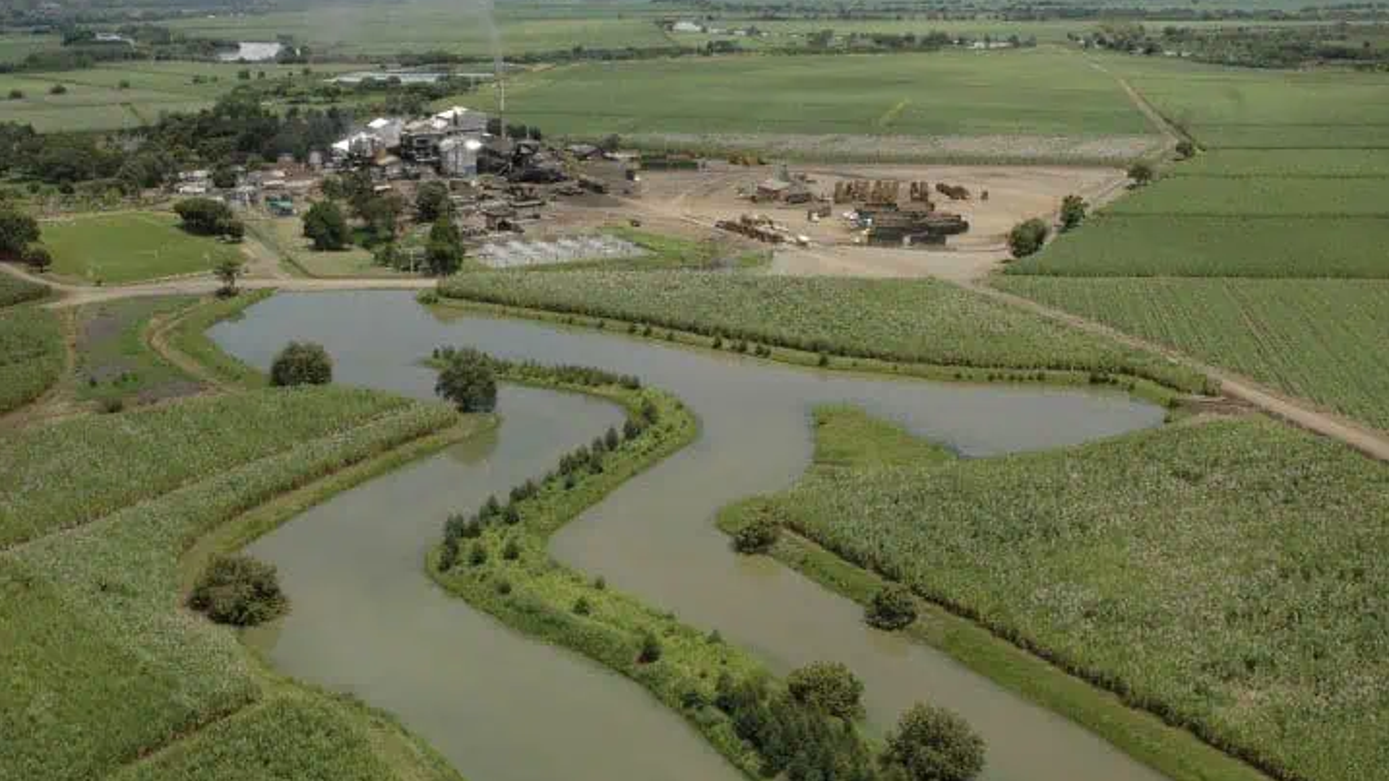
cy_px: 323
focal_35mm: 42
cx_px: 664
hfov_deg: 48.4
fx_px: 1547
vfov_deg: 28.3
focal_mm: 24
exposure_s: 1/500
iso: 320
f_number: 11
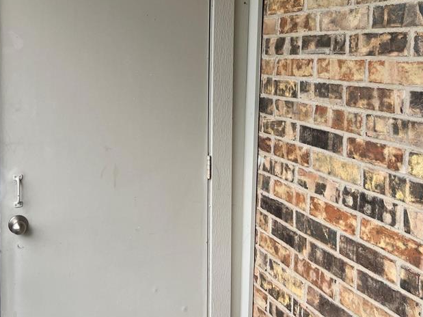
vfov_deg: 33.1
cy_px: 92
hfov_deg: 43.7
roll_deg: -0.8
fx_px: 525
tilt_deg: -3.4
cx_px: 176
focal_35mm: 43
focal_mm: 5.7
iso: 50
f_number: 1.5
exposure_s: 1/443
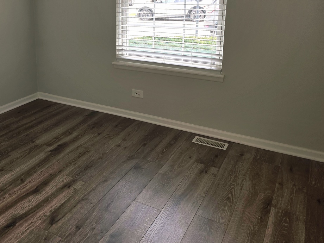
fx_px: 337
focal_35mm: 36
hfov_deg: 49.5
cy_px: 61
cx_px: 84
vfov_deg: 38.6
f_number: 1.7
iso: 25
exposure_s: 1/60.2
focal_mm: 6.3
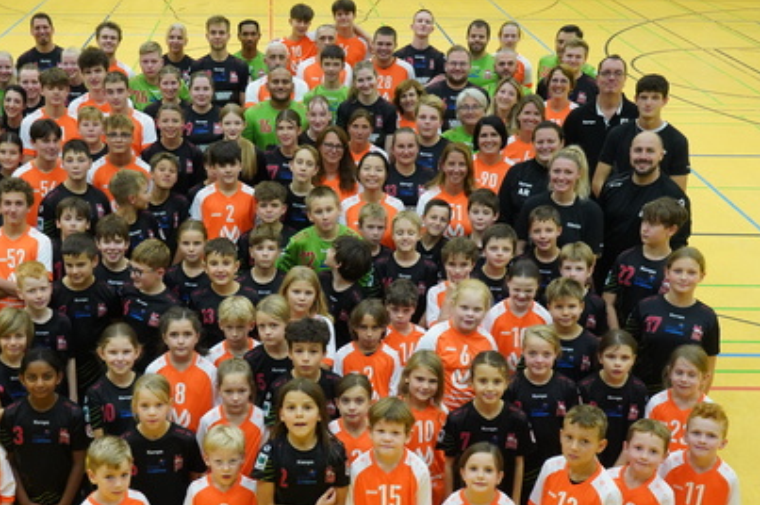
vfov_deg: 27.3
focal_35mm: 49
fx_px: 1034
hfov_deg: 40.0
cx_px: 276
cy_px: 341
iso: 6400
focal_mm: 31
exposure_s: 1/100
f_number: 11
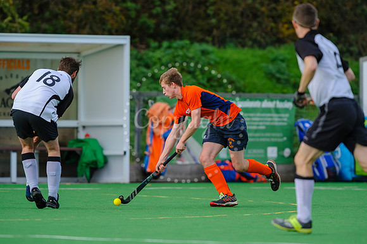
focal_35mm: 558
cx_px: 191
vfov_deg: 2.5
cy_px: 118
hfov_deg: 3.7
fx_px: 5689
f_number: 4.8
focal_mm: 420
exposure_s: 1/1500
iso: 400
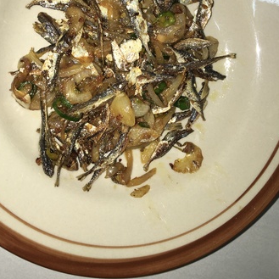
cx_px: 123
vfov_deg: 41.7
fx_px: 356
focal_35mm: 39
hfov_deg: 42.8
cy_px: 74
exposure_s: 1/65
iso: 25
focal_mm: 4.15
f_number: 2.2
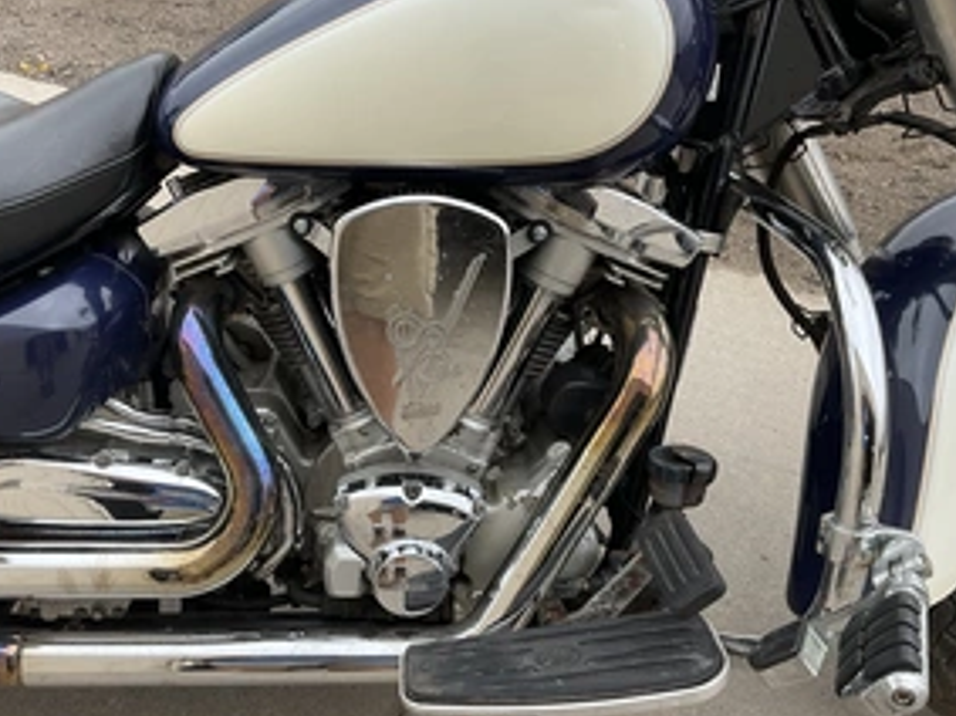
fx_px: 1132
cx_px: 409
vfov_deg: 35.1
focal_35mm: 41
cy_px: 368
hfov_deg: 45.7
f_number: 1.8
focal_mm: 3
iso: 25
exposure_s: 1/122
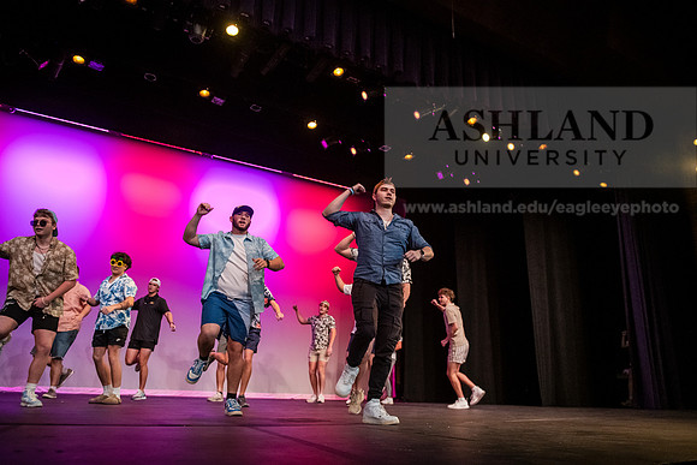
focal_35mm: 28
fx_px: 542
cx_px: 348
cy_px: 232
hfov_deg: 65.5
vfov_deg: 46.4
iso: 4000
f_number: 3.2
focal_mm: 28
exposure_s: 1/250
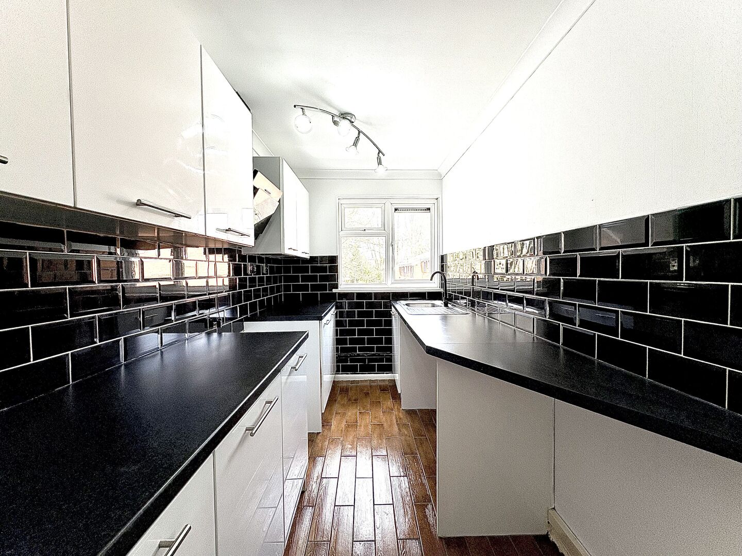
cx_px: 371
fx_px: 300
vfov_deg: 85.7
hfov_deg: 102.1
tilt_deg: -1.6
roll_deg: +1.0
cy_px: 278
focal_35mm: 14
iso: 64
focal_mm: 2.22
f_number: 2.2
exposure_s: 1/133
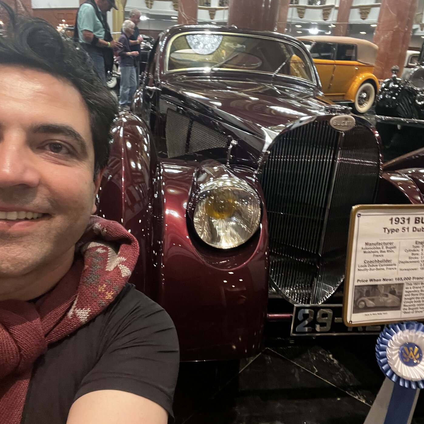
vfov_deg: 57.3
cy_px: 213
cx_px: 209
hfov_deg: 57.3
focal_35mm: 28
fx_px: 388
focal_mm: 2.71
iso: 400
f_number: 2.2
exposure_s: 1/30
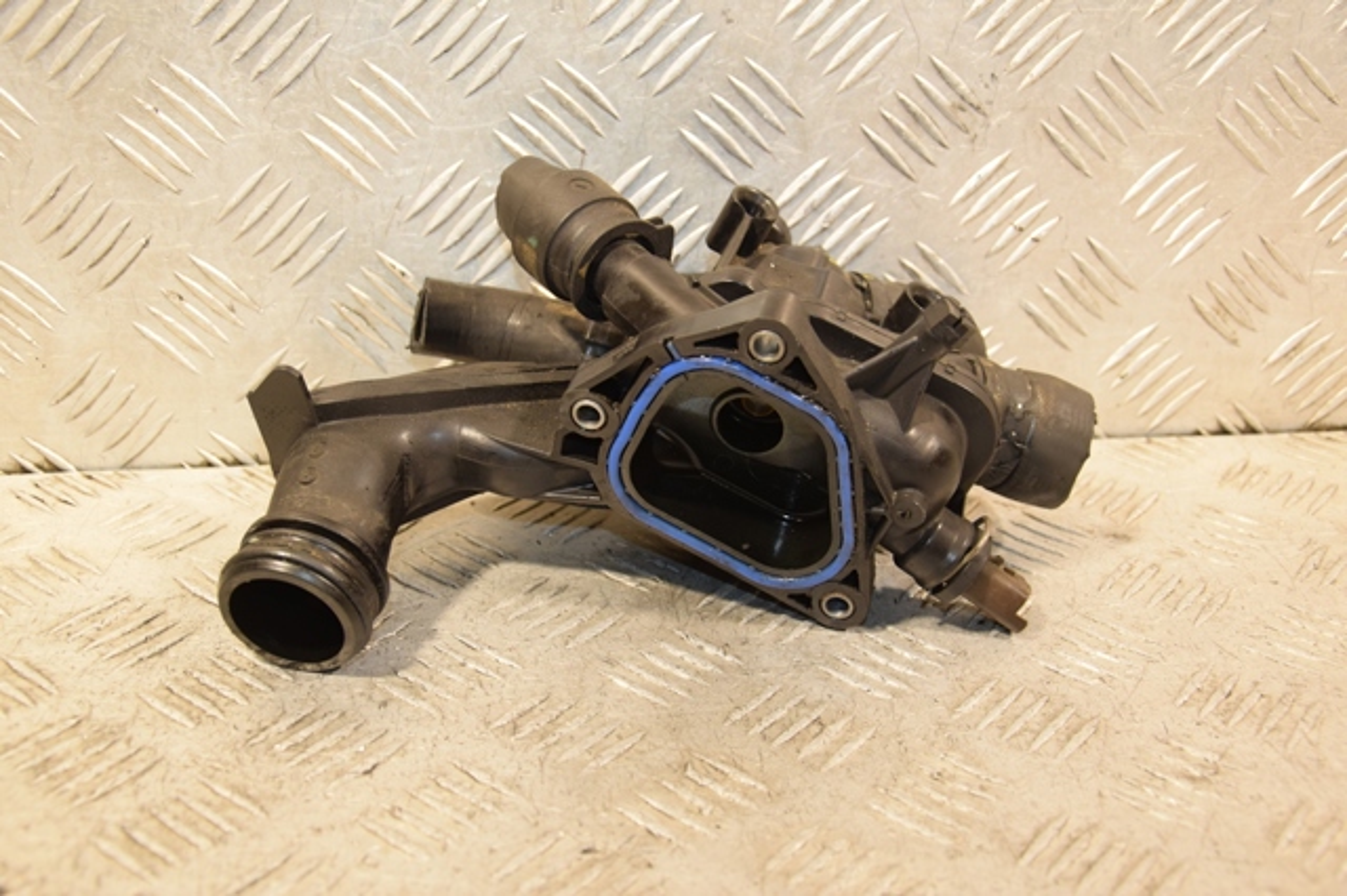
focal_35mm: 45
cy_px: 448
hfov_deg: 43.6
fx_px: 1683
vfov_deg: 29.8
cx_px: 674
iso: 800
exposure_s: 1/125
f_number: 5
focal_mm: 30
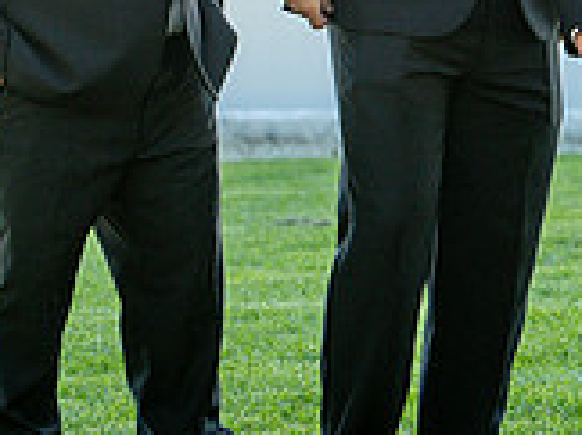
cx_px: 736
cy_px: -38
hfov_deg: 4.8
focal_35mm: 414
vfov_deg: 3.6
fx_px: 6950
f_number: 5.6
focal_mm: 120
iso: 400
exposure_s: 1/640
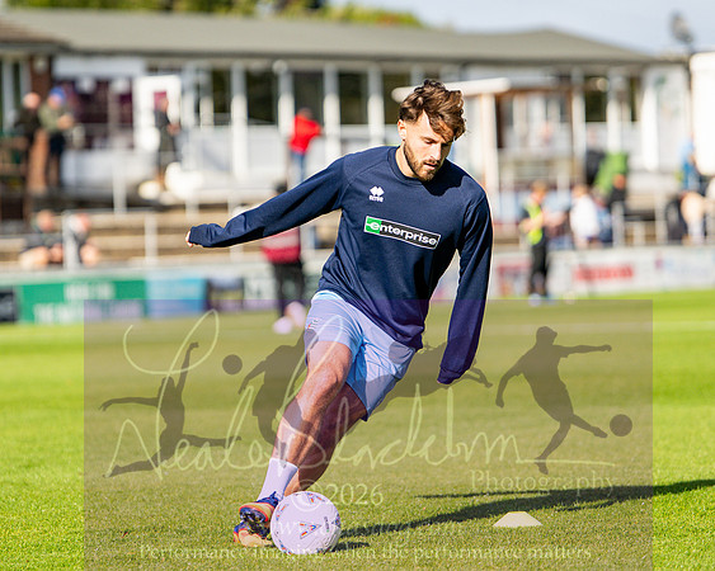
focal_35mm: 183
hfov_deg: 10.5
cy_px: 209
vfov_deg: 8.4
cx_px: 278
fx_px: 3873
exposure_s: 1/8000
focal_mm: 85
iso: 100
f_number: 1.4
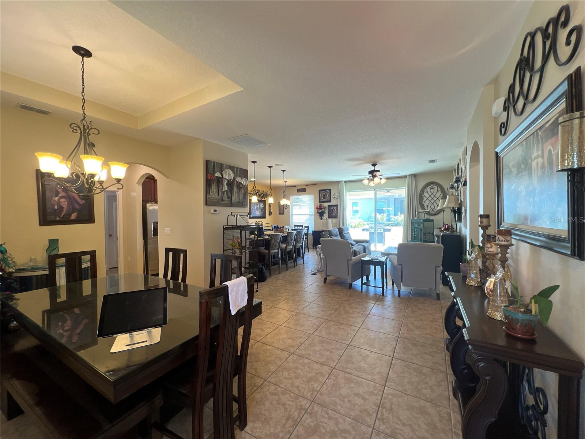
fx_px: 220
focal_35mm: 13
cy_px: 220
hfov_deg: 106.2
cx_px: 292
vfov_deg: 89.9
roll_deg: +1.0
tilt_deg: -0.6
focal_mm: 1.57
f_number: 1.8
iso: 50
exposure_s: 1/30
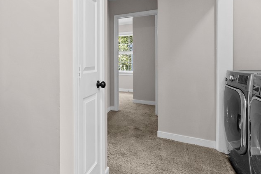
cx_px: 50
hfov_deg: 63.8
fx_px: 185
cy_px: 58
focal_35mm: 26
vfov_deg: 49.4
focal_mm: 14.9
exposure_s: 1/10
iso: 1600
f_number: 9
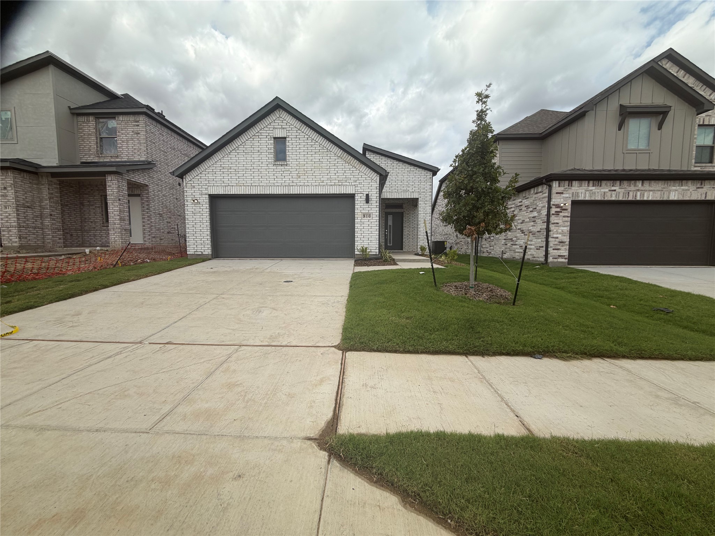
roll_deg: +0.4
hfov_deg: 102.1
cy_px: 268
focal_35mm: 14
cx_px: 358
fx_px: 289
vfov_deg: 85.7
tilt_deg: -4.5
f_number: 2.2
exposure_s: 1/1033
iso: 20
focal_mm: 2.22
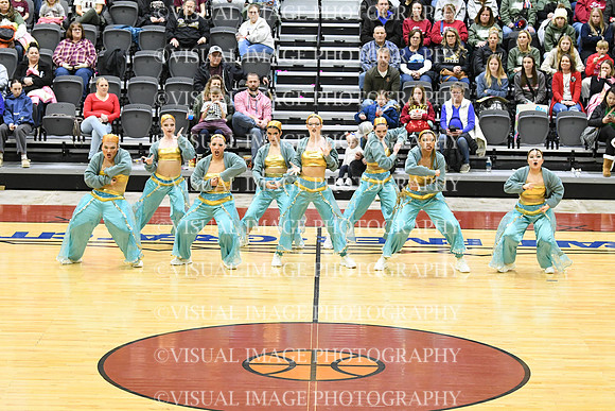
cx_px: 308
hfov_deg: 16.6
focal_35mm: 123
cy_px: 206
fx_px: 2102
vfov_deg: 11.2
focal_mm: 82
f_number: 4
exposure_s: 1/250
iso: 5000
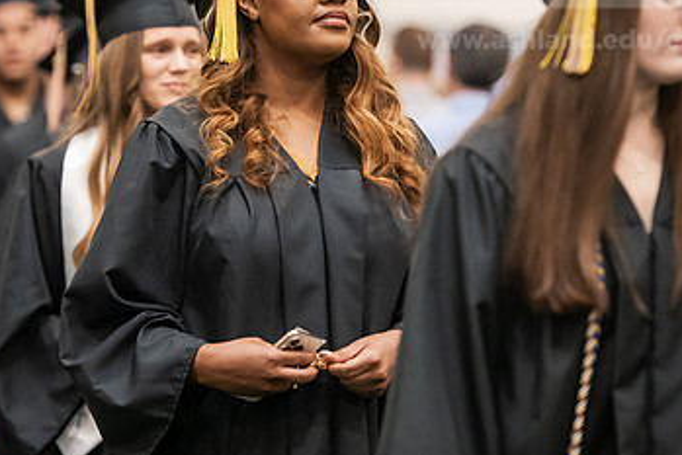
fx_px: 4719
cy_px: 81
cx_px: 328
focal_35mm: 249
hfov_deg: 8.3
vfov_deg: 5.5
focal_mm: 150
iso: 2500
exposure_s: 1/200
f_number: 3.2
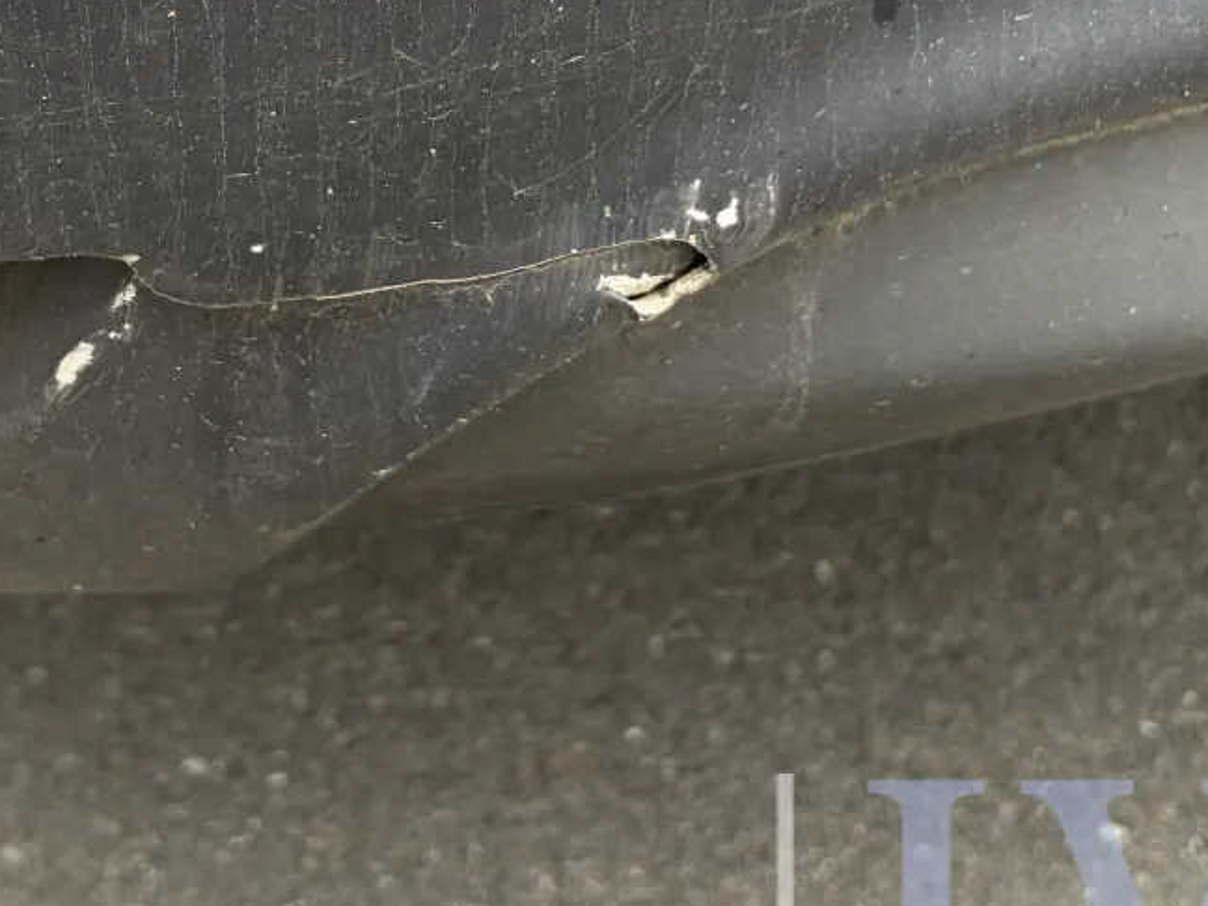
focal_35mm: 77
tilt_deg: -23.5
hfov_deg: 25.3
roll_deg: +0.9
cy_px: -22
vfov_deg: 18.6
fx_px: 2687
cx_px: 481
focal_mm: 5.96
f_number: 1.6
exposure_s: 1/121
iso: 80
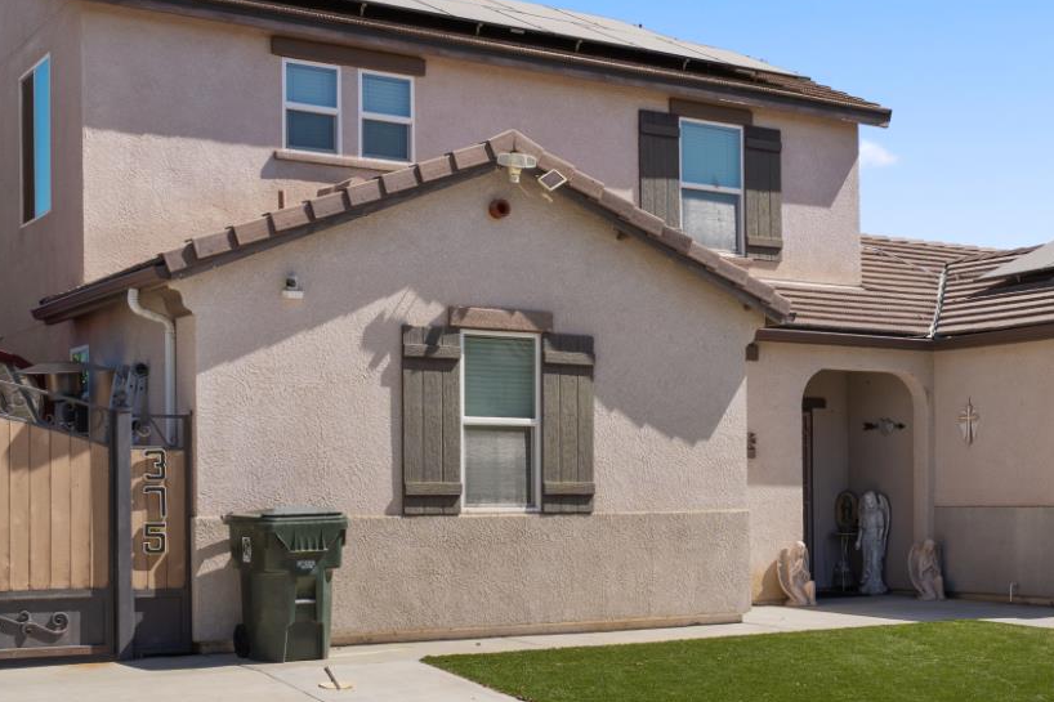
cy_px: 298
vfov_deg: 24.2
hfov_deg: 35.1
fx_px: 1634
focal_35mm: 56
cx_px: 767
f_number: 7.1
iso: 100
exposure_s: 1/400
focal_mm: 20.3
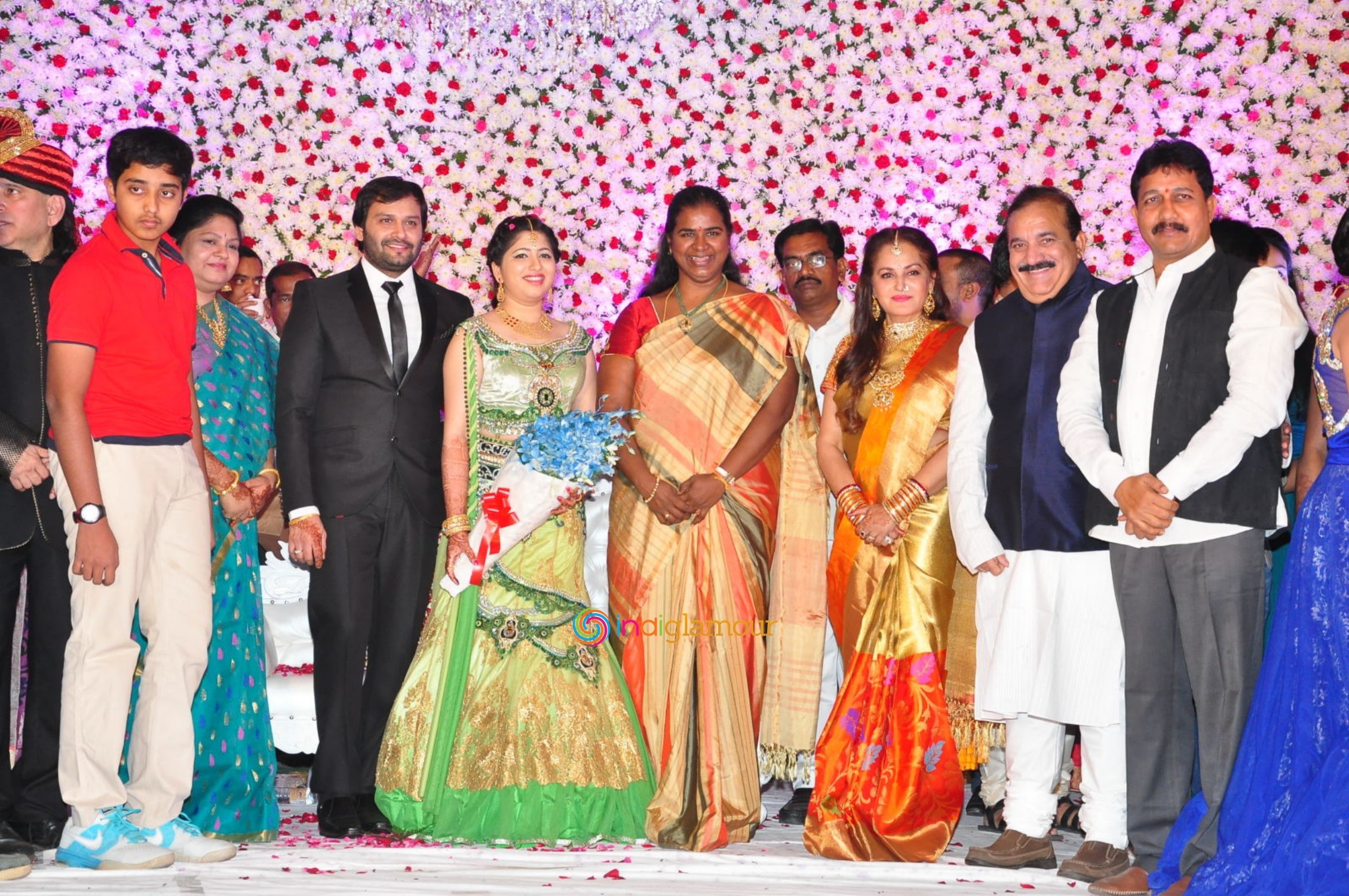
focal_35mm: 72
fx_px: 2695
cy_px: 448
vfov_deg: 18.9
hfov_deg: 28.1
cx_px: 674
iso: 1000
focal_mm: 48
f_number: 6.3
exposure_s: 1/125
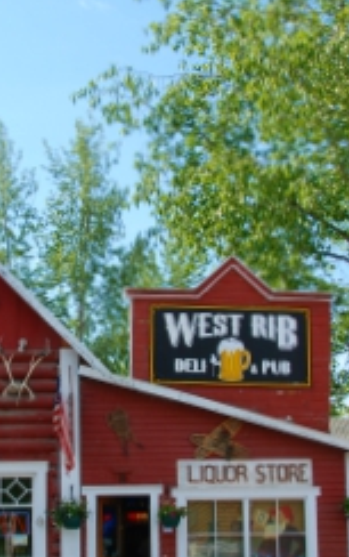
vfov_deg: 27.8
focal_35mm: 74
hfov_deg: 17.6
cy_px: 305
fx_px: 1124
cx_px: 95
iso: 100
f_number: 9
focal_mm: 22
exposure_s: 1/125
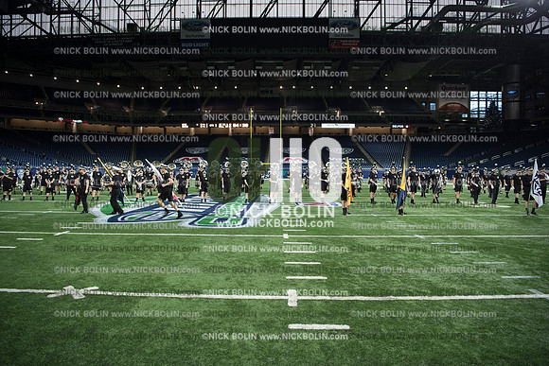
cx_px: 274
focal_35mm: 24
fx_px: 366
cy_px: 183
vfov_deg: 53.2
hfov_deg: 73.7
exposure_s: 1/200
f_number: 3.2
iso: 400
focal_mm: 24
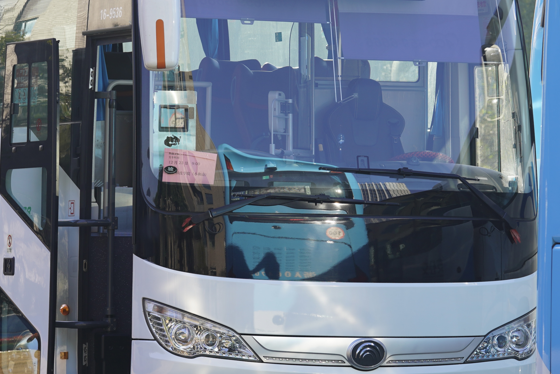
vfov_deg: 5.5
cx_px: 218
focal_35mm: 248
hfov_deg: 8.3
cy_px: 184
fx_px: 3858
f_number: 5
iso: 100
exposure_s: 1/160
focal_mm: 124
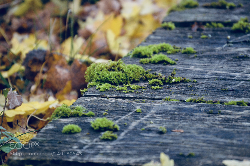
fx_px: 2083
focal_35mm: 300
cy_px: 83
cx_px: 125
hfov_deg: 6.9
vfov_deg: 4.6
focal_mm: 200
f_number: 5.6
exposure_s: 1/500
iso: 800
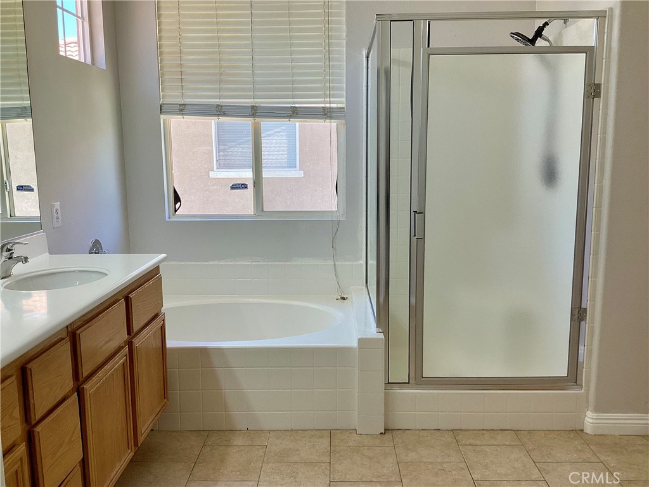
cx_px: 324
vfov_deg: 45.4
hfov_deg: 58.4
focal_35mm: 31
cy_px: 244
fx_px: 581
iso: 50
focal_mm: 3.3
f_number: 2.4
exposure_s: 1/120
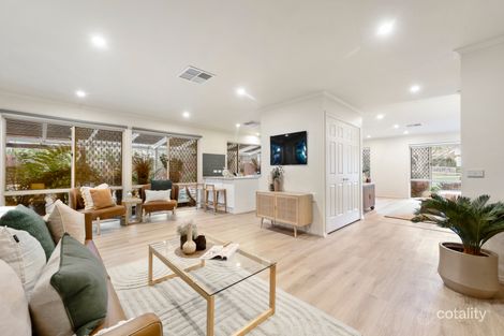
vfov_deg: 81.2
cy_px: 168
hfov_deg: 104.3
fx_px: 196
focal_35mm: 14
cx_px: 252
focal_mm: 14
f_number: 8
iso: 250
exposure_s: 1.3
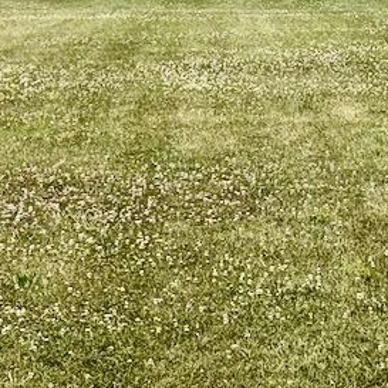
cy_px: -91
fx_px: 2524
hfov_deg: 8.8
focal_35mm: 199
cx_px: 330
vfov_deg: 8.7
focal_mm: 6.76
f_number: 1.78
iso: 64
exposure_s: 1/6024
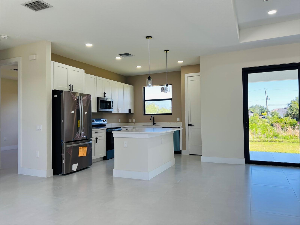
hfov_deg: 67.3
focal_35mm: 26
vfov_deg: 53.1
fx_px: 225
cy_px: 112
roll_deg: +0.7
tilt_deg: +0.6
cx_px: 150
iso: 40
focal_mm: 5.7
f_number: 1.5
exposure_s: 1/164
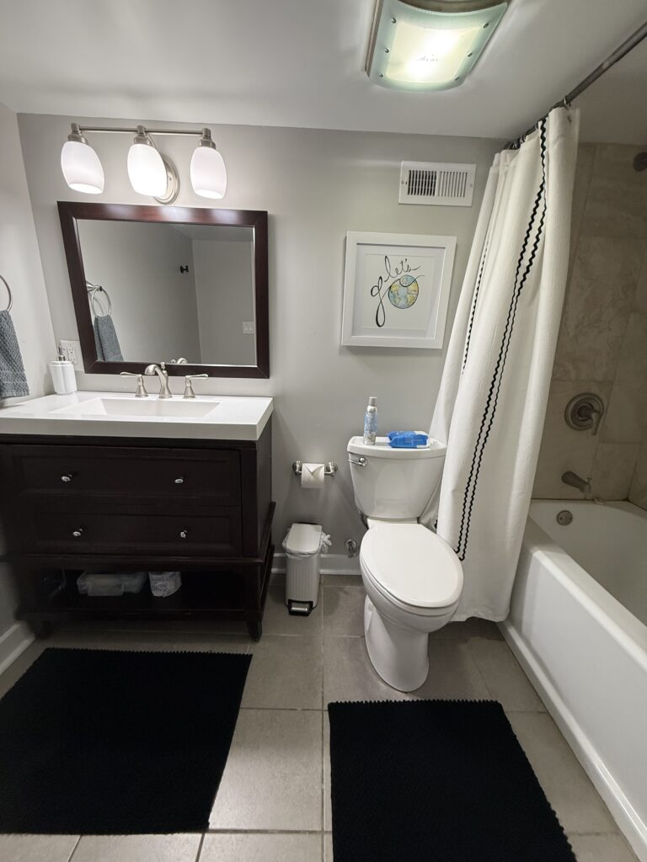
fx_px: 349
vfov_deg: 102.1
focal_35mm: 14
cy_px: 431
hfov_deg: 85.7
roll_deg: -3.3
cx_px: 324
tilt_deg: -18.5
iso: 250
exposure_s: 1/120
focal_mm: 2.22
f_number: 2.2
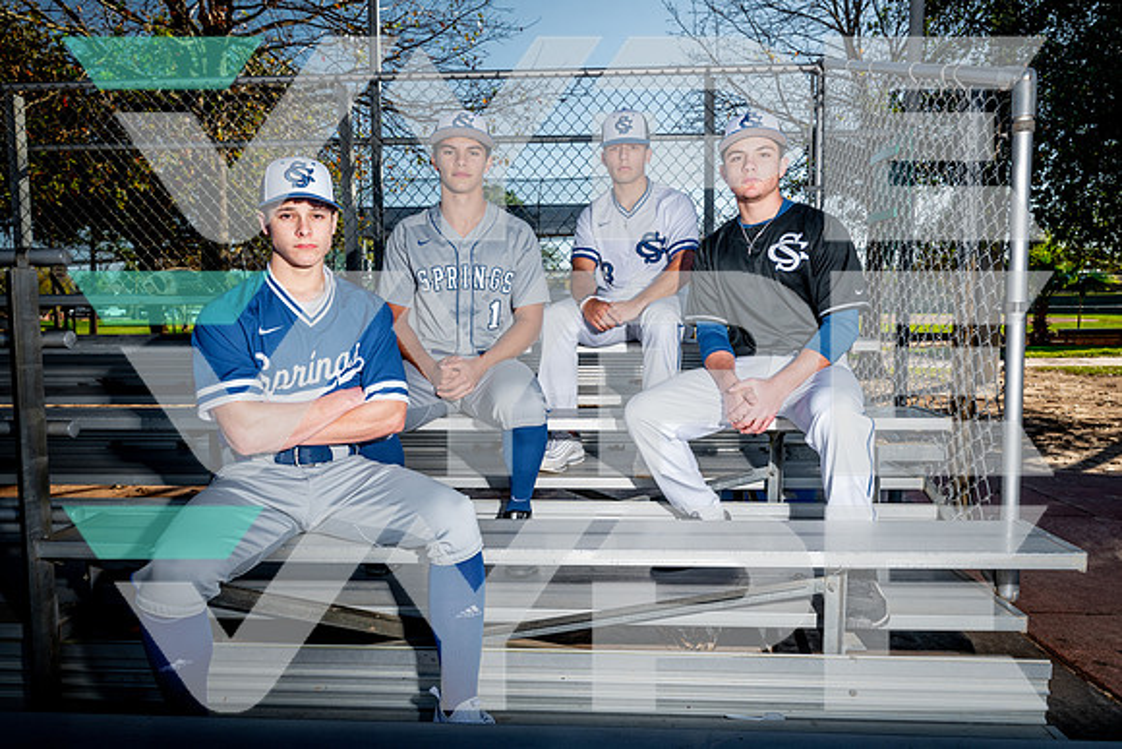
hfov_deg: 73.7
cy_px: 374
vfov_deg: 53.2
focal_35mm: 24
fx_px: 748
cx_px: 561
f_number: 7.1
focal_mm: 24
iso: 125
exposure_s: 1/250
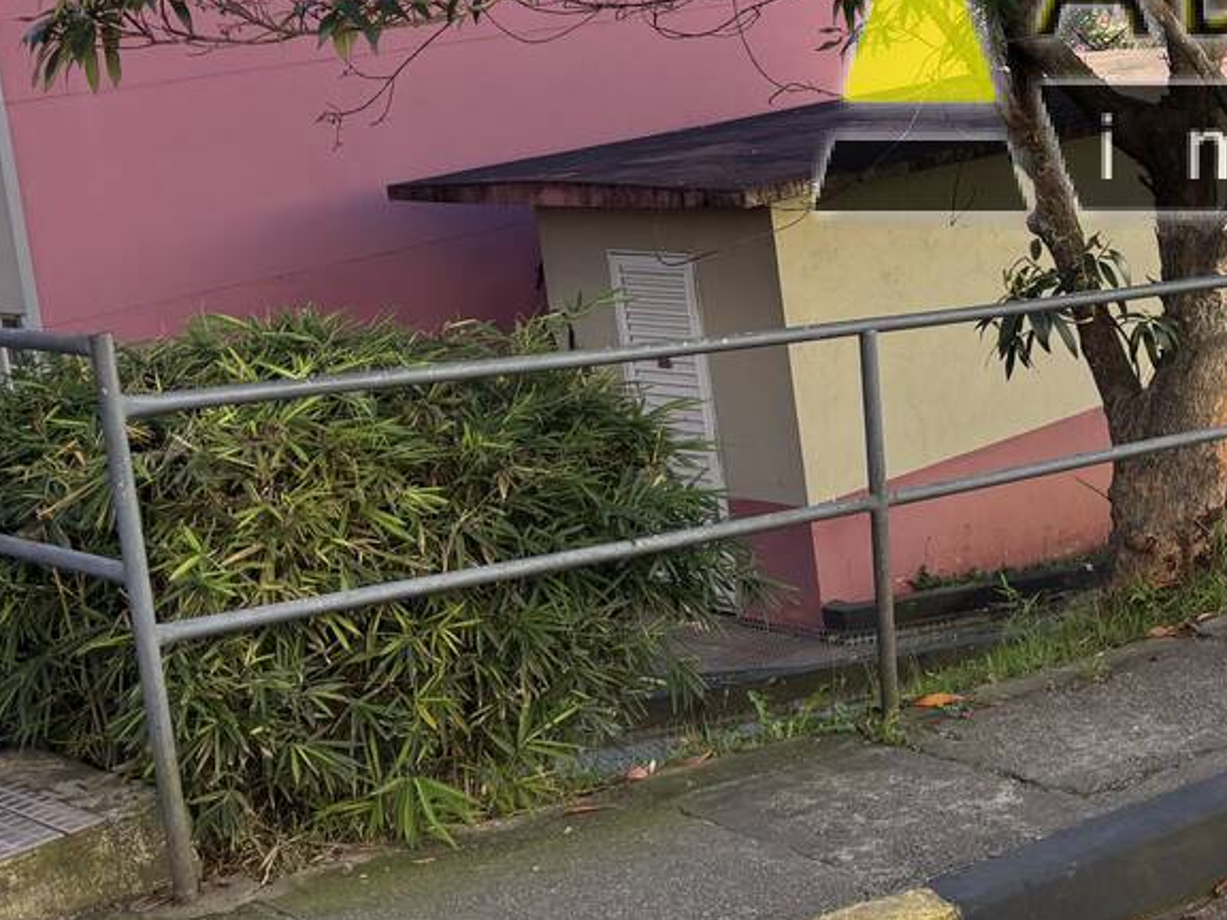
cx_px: 1348
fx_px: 2304
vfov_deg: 22.0
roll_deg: +6.3
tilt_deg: -7.0
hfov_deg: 27.3
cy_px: 68
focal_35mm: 65
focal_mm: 5.96
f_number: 1.6
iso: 50
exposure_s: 1/520
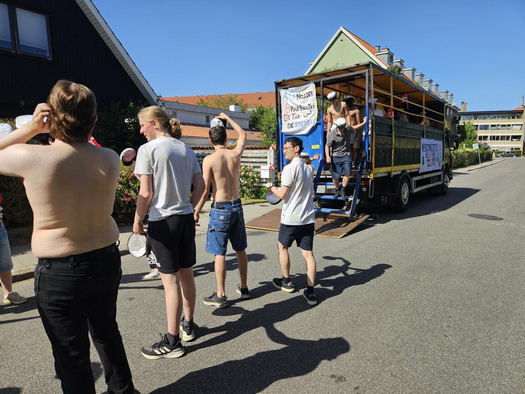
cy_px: 197
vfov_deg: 58.9
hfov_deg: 73.9
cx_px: 262
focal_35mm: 23
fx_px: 349
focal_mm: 5.4
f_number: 1.8
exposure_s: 1/1728
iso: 25
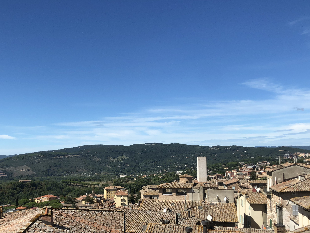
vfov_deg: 37.3
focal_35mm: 38
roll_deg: +2.4
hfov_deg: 48.7
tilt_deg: -0.9
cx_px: 125
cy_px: 155
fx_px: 340
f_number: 1.8
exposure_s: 1/1736
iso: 20
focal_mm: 4
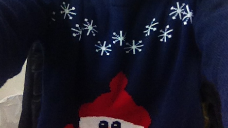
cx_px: 113
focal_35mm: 52
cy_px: 20
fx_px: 314
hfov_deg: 39.9
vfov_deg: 22.7
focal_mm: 1.85
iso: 160
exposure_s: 1/60
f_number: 2.4
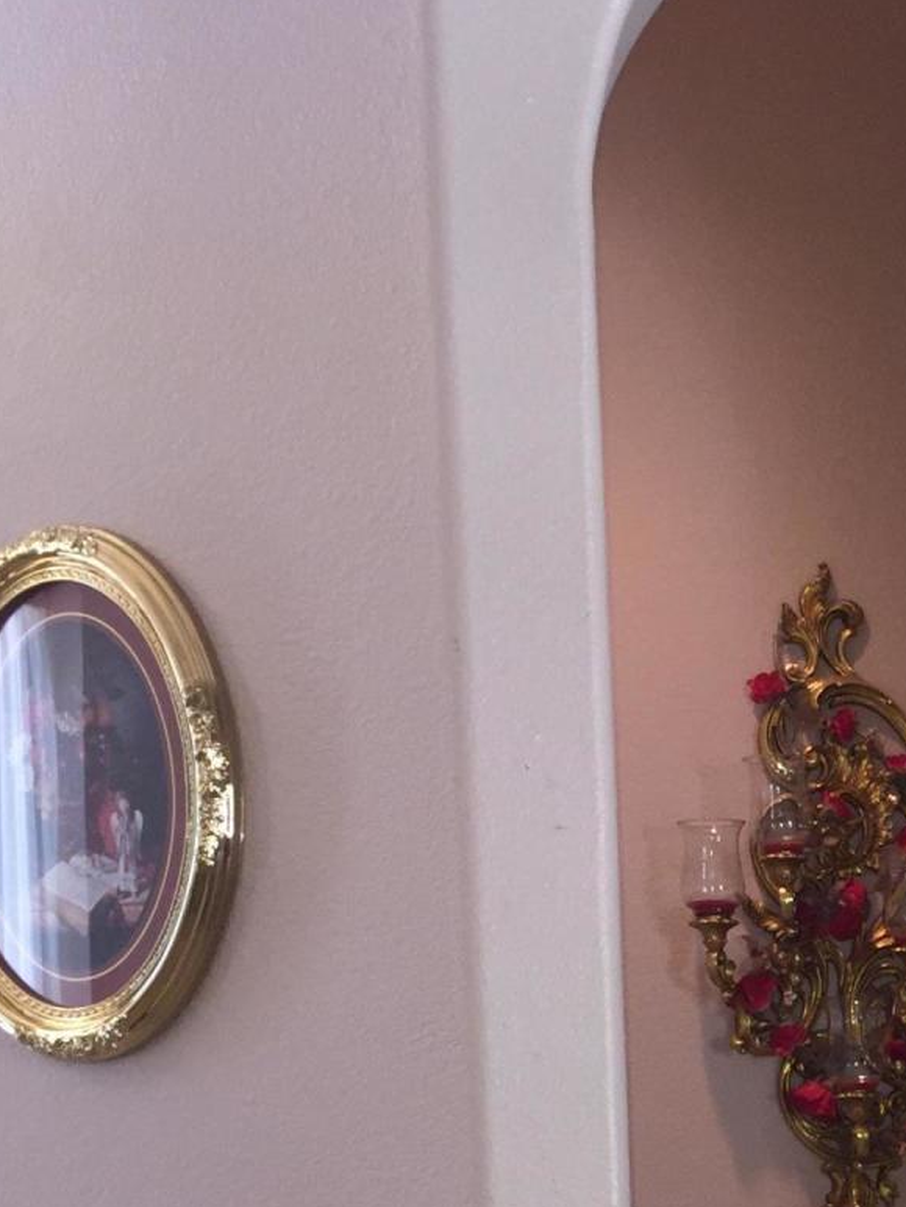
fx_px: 2617
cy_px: 1279
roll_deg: +0.4
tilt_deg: -4.0
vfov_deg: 24.5
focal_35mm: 75
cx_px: 1101
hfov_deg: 18.6
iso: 50
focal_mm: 4.15
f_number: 2.2
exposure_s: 1/30
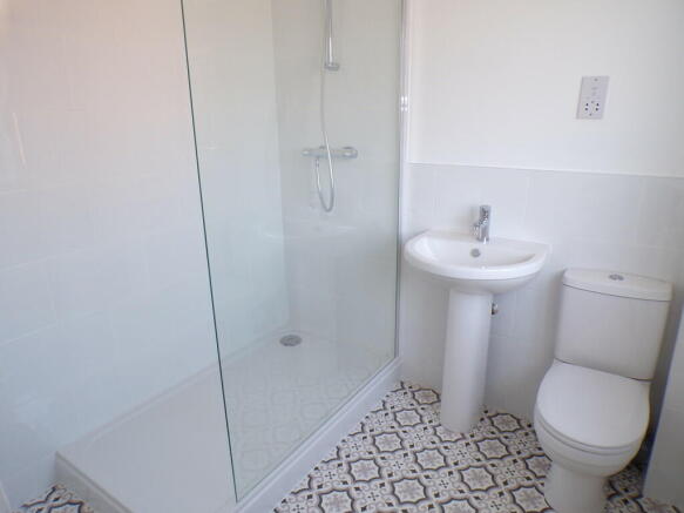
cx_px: 342
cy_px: 256
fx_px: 474
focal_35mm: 24
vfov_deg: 56.8
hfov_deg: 71.6
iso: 100
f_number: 3
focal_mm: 4.3
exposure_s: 1/40
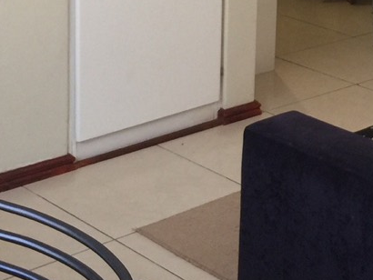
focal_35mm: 99
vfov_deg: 14.4
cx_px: 402
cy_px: -68
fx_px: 1067
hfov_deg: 19.1
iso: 40
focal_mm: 4.15
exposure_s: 1/17
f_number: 2.2
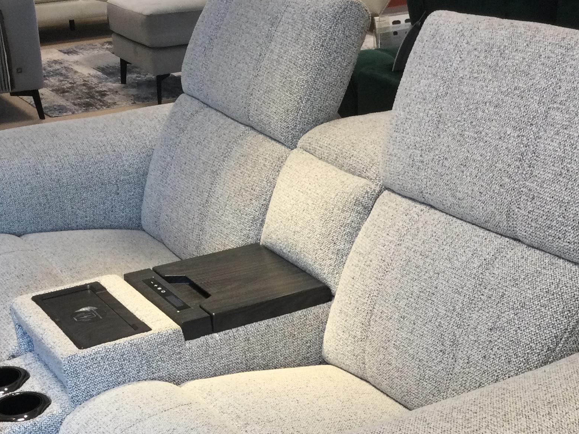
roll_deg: +0.5
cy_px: 413
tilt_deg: -29.2
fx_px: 1087
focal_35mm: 65
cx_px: 295
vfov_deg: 21.9
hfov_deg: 29.8
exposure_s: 1/33
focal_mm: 3.3
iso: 64
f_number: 2.4
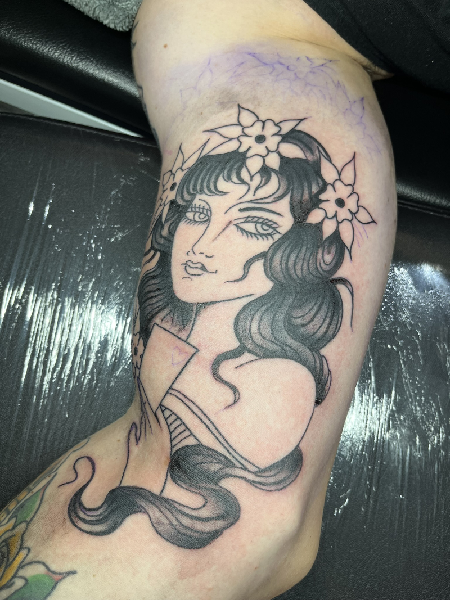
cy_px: 300
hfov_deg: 53.1
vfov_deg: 67.3
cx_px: 225
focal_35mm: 26
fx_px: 451
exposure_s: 1/100
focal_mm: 5.1
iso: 50
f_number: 1.6
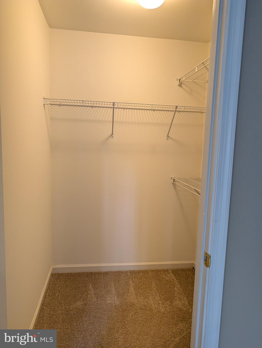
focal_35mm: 24
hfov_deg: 56.9
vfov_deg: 71.5
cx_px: 131
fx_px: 242
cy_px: 174
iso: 351
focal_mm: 6.9
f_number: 1.68
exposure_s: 1/221
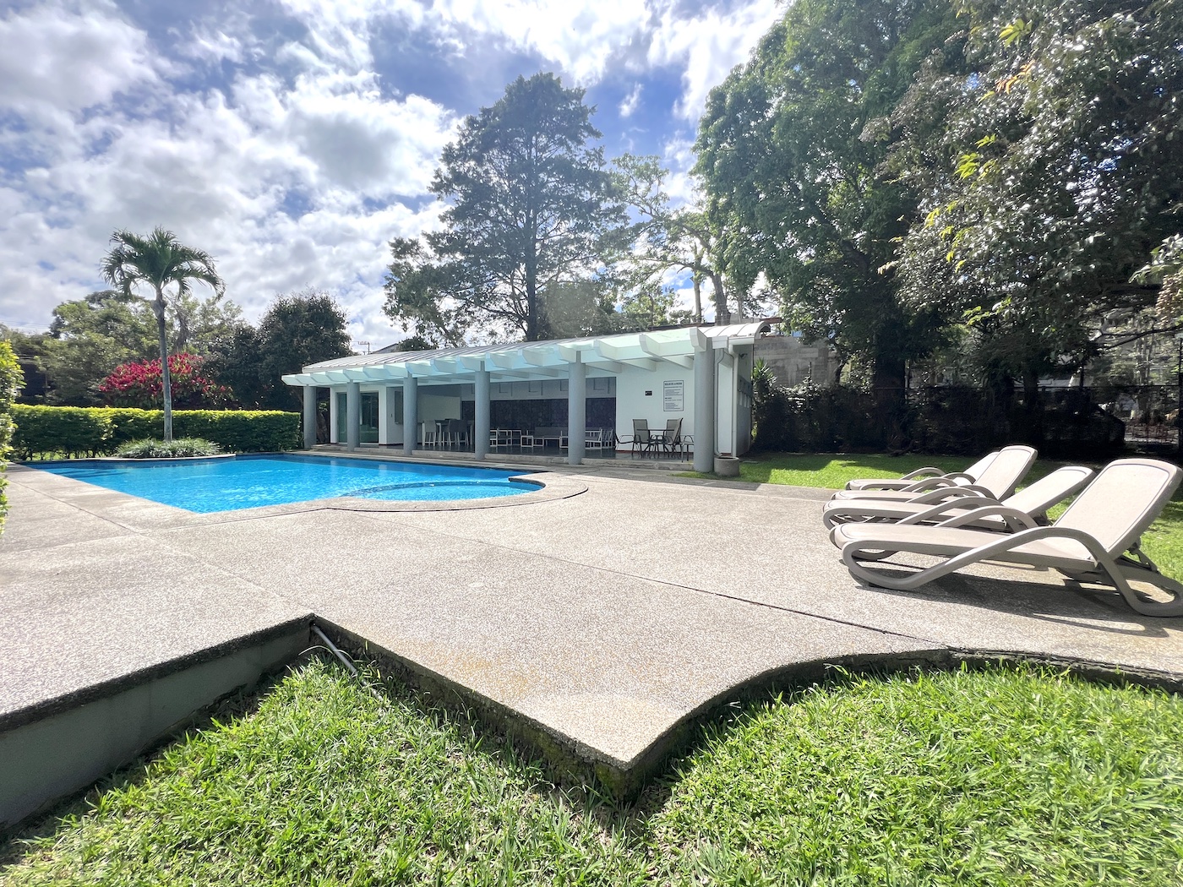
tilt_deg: -0.8
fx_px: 444
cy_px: 444
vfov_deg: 89.9
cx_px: 592
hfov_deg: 106.2
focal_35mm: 13
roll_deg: -0.1
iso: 32
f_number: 1.8
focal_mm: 1.57
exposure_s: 1/1876
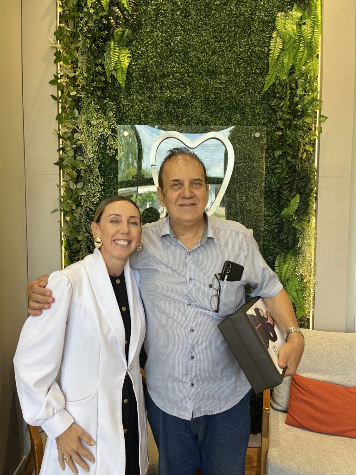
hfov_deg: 53.1
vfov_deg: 67.3
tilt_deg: -4.4
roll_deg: -0.1
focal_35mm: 26
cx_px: 178
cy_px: 238
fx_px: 357
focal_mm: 5.1
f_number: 1.6
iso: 80
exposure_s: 1/120
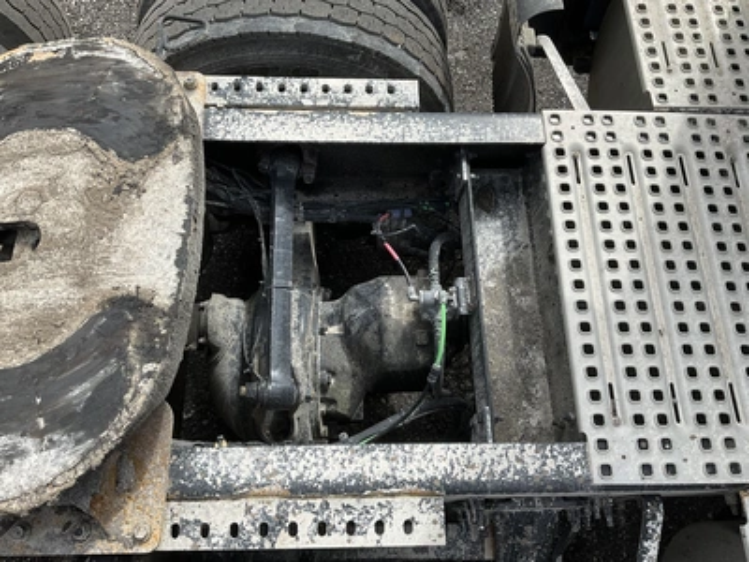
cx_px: 374
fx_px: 627
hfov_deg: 61.7
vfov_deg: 48.2
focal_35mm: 29
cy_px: 281
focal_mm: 3
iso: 25
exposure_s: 1/1279
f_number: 1.8
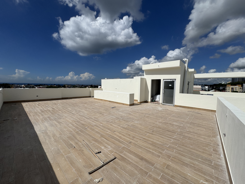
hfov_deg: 102.1
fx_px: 99
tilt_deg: -3.6
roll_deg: -1.9
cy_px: 92
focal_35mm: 14
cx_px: 122
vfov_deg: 85.7
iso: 40
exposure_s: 1/7299
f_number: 2.2
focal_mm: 2.22
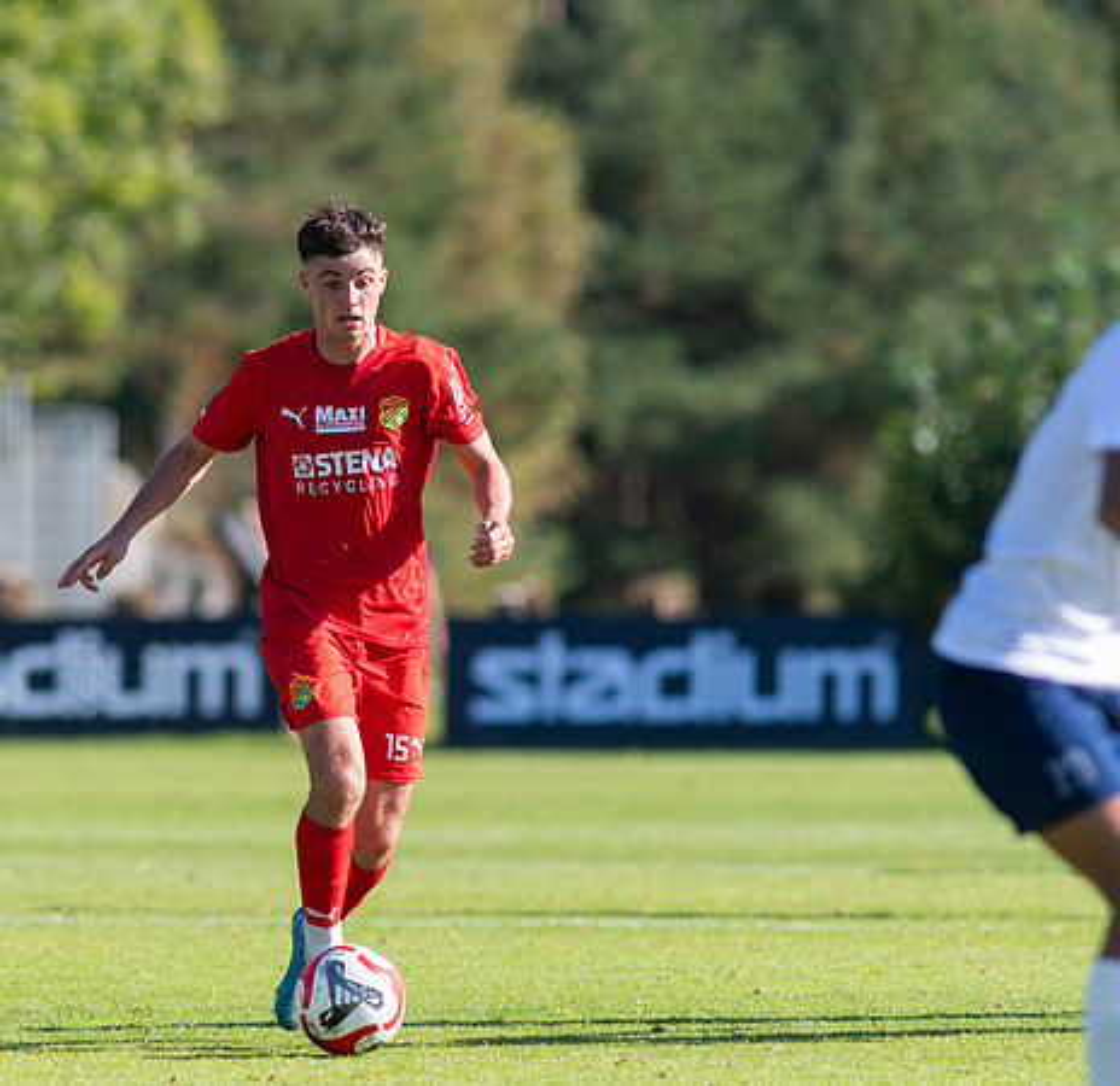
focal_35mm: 565
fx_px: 20364
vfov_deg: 3.1
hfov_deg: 3.1
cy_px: 543
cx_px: 305
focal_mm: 300
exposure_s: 1/1600
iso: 280
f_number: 3.5
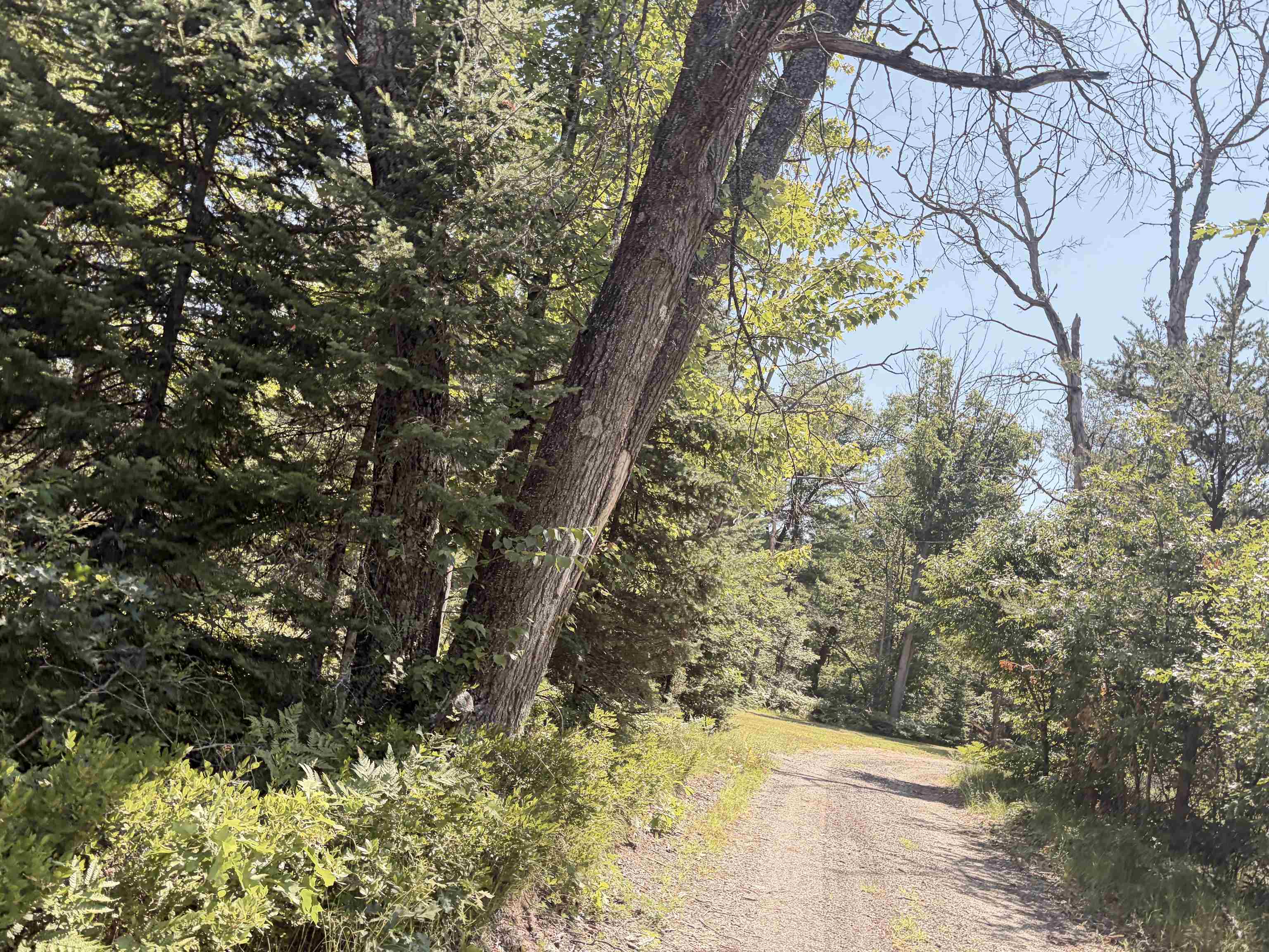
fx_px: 953
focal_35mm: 26
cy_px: 476
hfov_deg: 67.3
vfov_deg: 53.1
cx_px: 634
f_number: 1.6
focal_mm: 5.96
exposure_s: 1/485
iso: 64
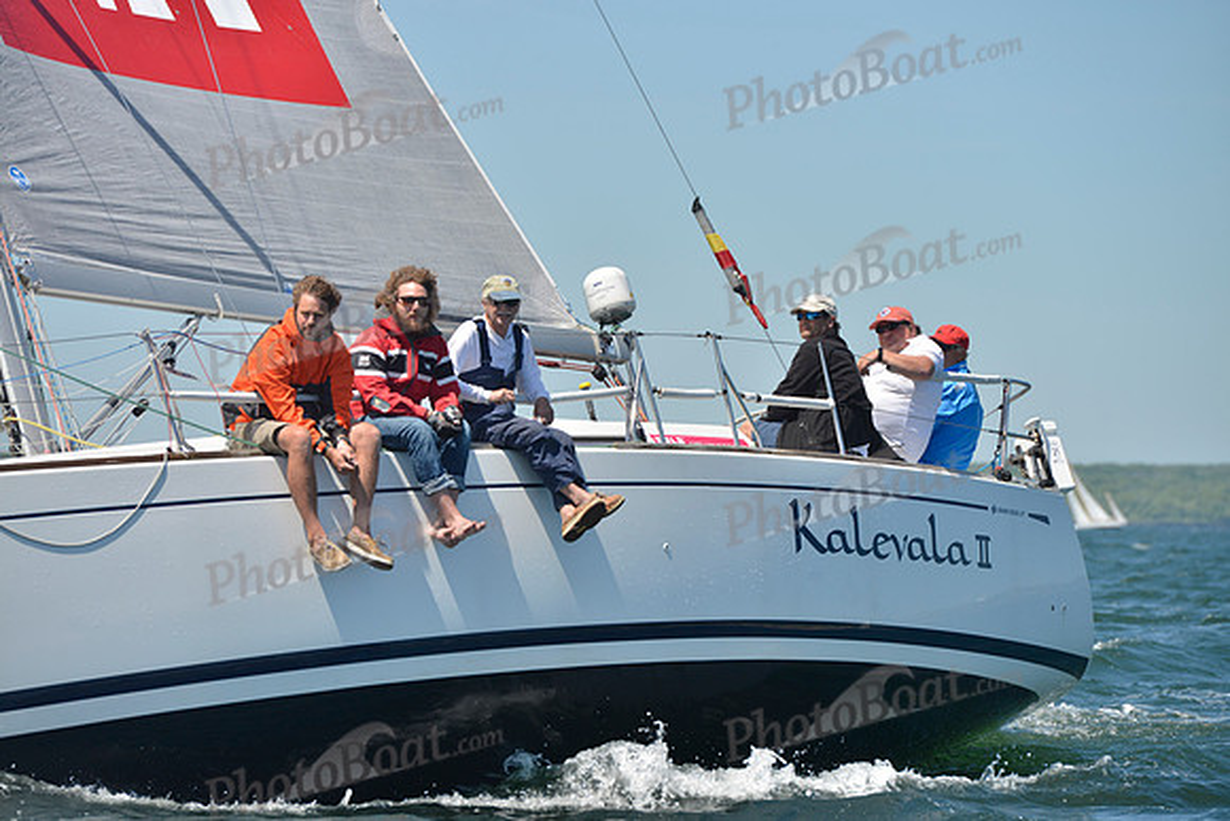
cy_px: 410
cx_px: 615
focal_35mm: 200
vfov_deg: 6.9
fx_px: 6835
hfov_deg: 10.3
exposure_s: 1/1250
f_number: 7.1
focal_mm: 200
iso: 280
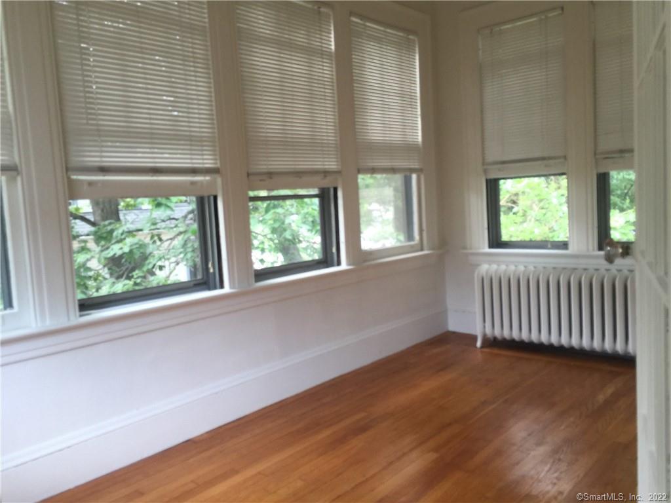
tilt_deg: -3.9
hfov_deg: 61.7
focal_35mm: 29
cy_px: 252
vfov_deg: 48.2
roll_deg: +0.7
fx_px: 562
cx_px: 336
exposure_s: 1/30
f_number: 2.2
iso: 32
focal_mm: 4.15
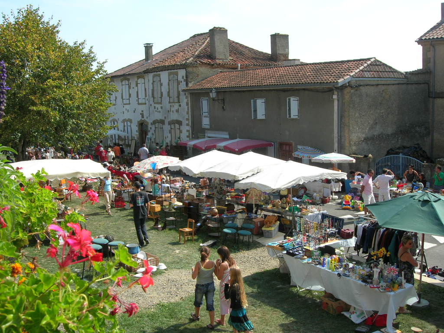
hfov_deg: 49.0
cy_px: 166
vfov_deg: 37.7
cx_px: 222
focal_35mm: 38
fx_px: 487
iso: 64
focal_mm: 7.8
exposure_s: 1/338
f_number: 4.8
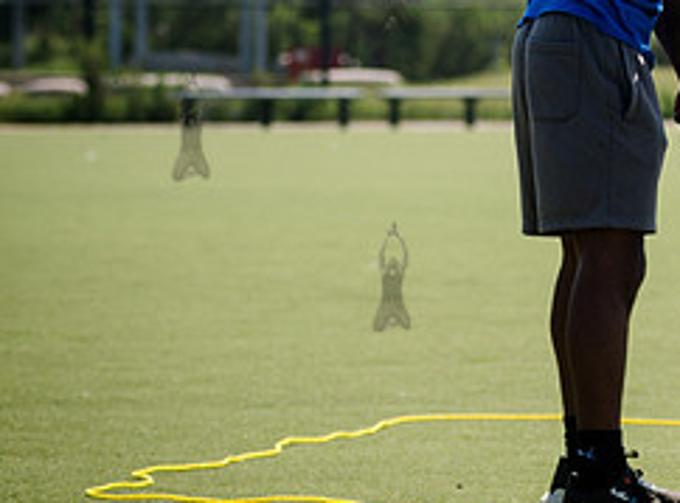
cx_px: 651
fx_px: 5649
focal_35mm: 289
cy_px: 89
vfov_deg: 5.1
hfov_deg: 6.9
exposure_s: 1/1600
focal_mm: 105
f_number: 4
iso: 100
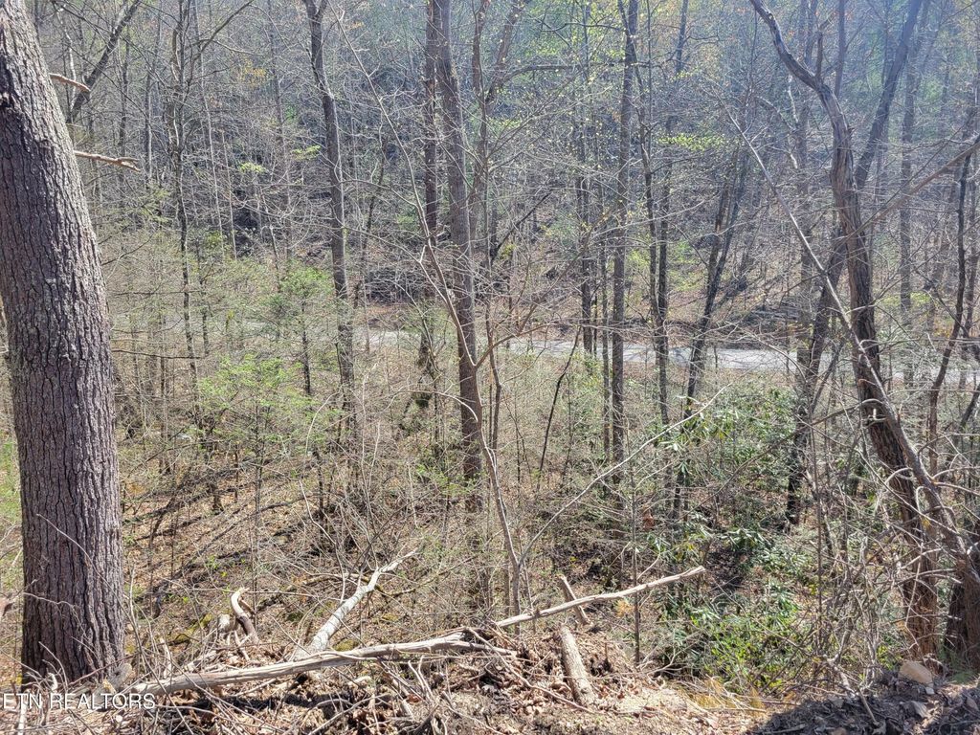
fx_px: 736
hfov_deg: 67.3
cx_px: 490
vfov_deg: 53.1
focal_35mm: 26
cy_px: 368
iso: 40
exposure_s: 1/583
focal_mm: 5.4
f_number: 1.8
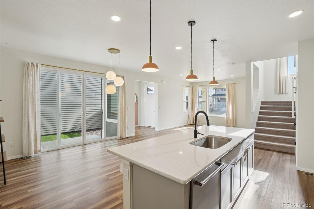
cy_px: 104
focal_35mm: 16
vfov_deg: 72.0
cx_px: 157
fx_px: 144
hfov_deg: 95.0
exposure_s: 1/100
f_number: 8
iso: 400
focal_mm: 11
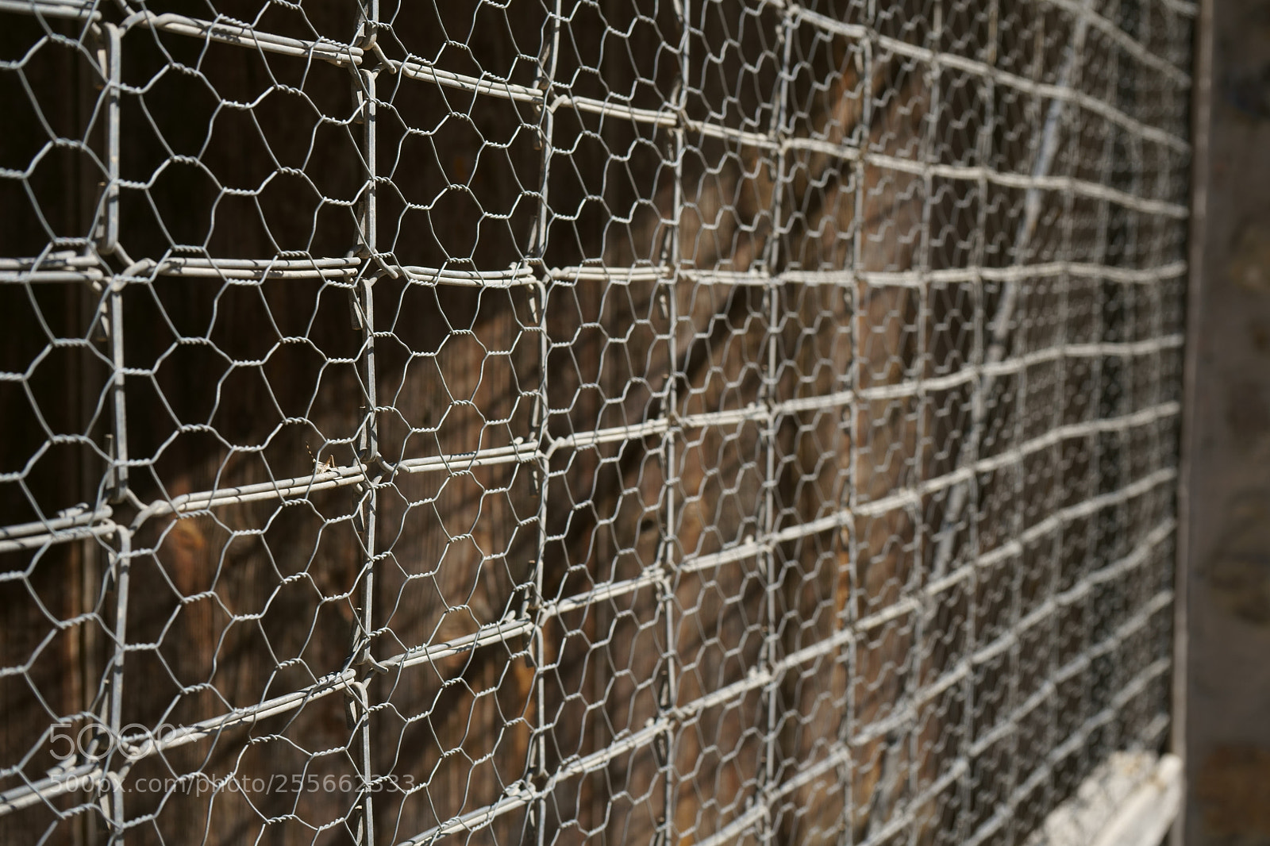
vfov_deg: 29.9
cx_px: 635
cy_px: 423
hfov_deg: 43.6
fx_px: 1587
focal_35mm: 45
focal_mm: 45
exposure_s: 1/160
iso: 100
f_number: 9
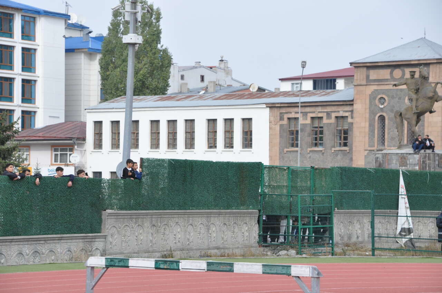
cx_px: 221
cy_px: 146
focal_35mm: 135
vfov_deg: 10.1
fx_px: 1655
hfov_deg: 15.2
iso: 1000
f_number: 9
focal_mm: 90
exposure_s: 1/1250
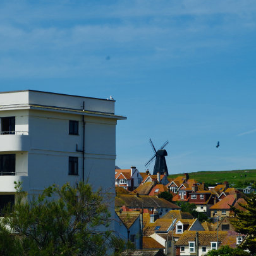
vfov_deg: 12.9
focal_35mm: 135
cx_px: 96
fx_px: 1130
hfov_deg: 12.9
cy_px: 128
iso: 100
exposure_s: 1/200
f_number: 11
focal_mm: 70
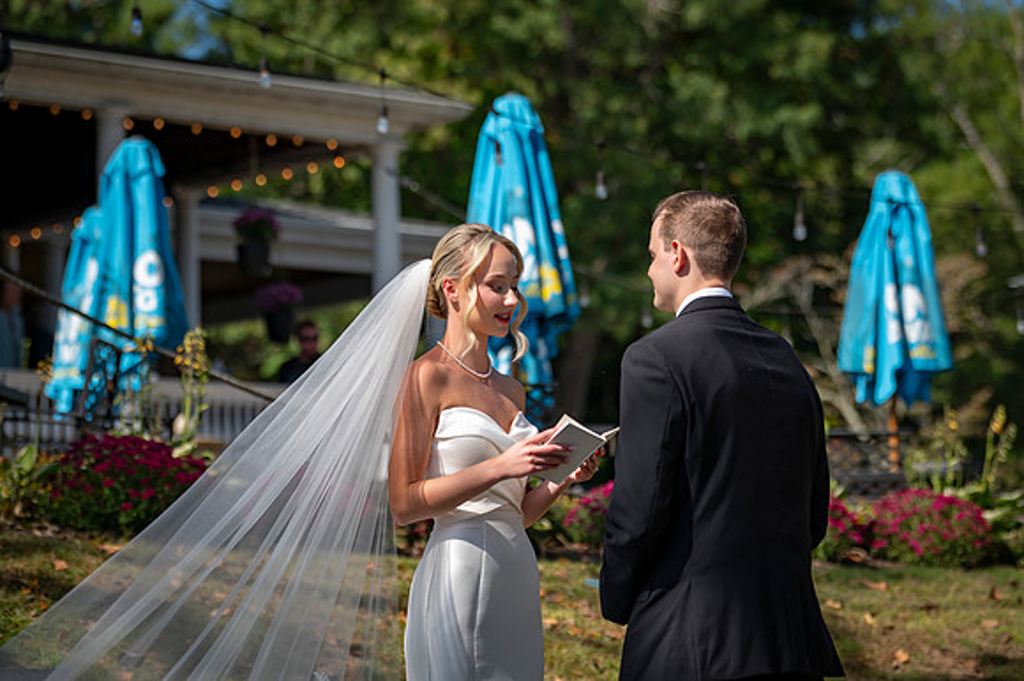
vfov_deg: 11.4
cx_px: 512
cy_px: 340
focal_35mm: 121
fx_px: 3427
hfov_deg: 17.0
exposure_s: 1/6400
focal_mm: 120
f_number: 4
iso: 400
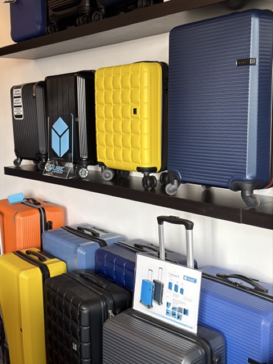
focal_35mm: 44
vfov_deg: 42.9
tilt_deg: -8.8
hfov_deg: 32.9
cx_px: 136
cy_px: 182
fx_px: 463
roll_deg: +0.0
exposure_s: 1/100
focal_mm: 6.76
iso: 80
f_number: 1.78
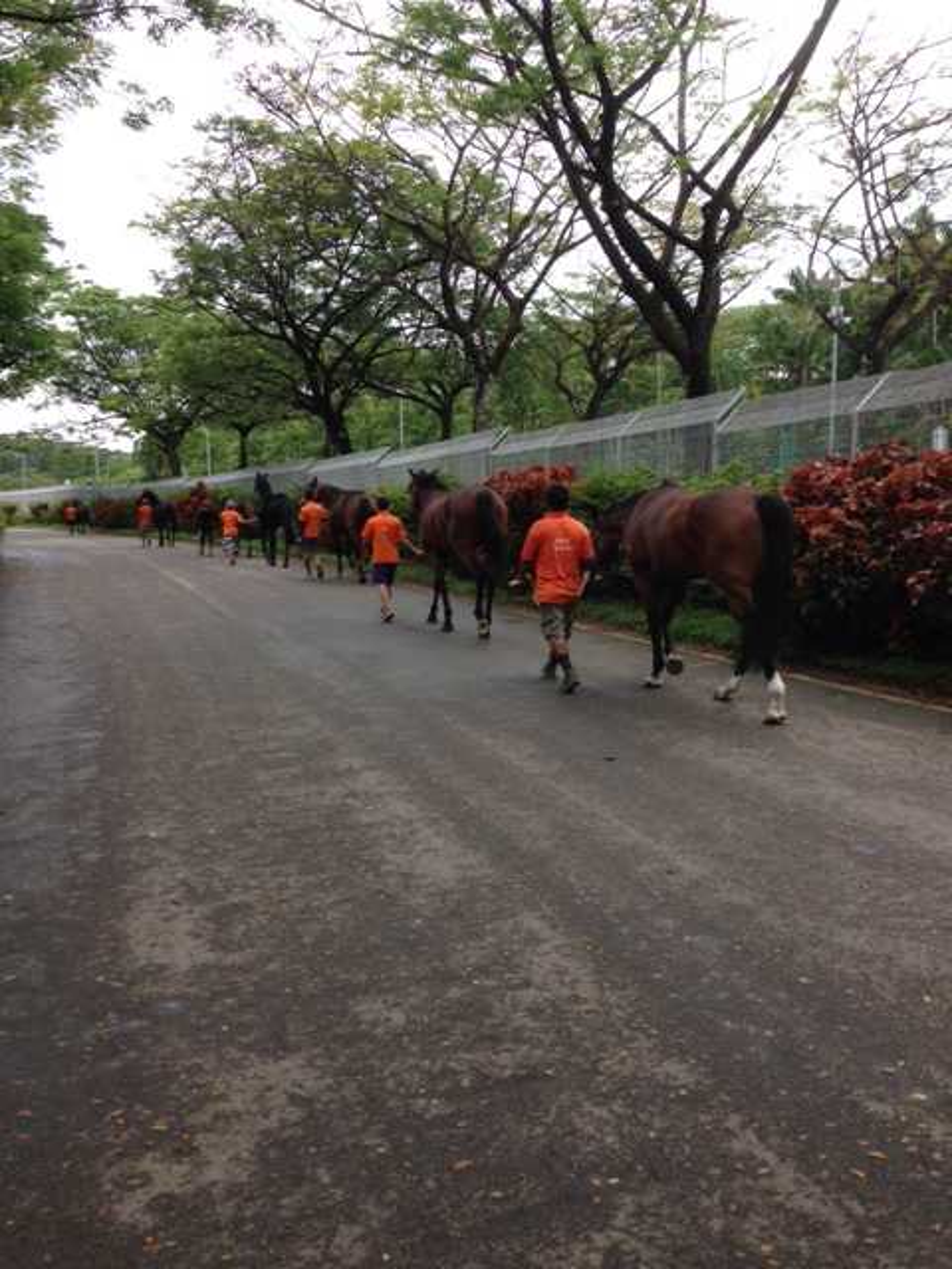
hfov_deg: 42.9
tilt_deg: -6.1
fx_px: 1210
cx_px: 476
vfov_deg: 55.4
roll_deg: +2.1
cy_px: 634
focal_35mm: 33
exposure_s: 1/531
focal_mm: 4.12
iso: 50
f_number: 2.4
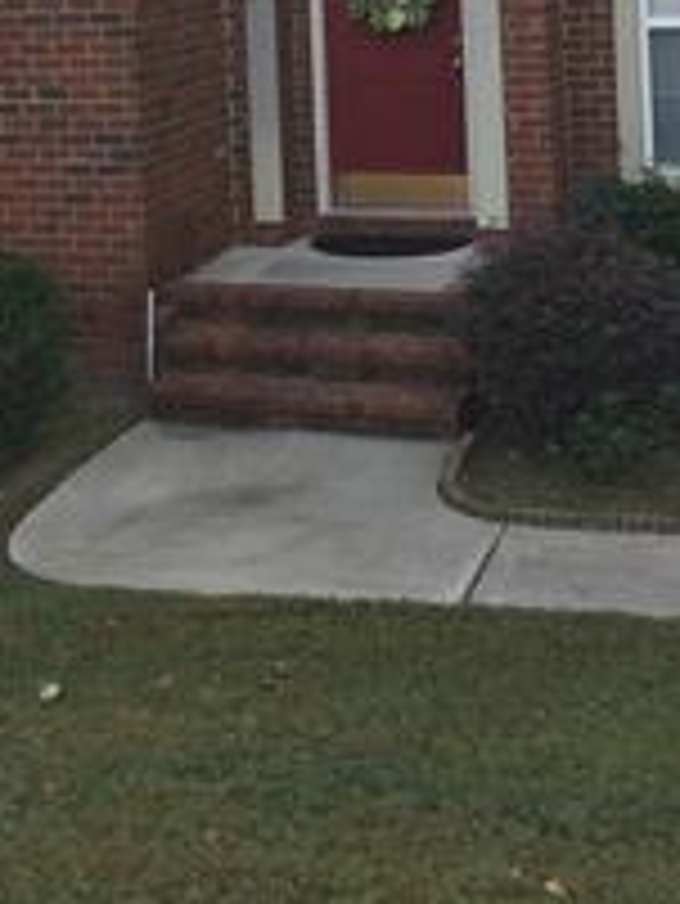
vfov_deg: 27.6
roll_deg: +1.4
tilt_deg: -1.9
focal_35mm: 65
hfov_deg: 22.5
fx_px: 1701
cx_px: 225
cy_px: -54
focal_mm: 4.15
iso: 25
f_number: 2.2
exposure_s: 1/165
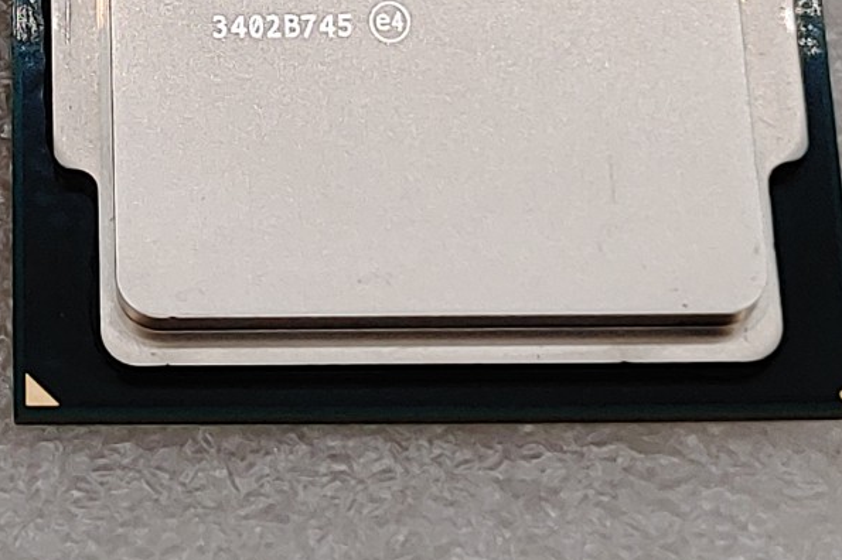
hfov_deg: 14.8
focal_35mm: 136
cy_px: 8
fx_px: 3179
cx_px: -28
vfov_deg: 10.0
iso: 50
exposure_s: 1/274
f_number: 1.8
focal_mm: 4.36
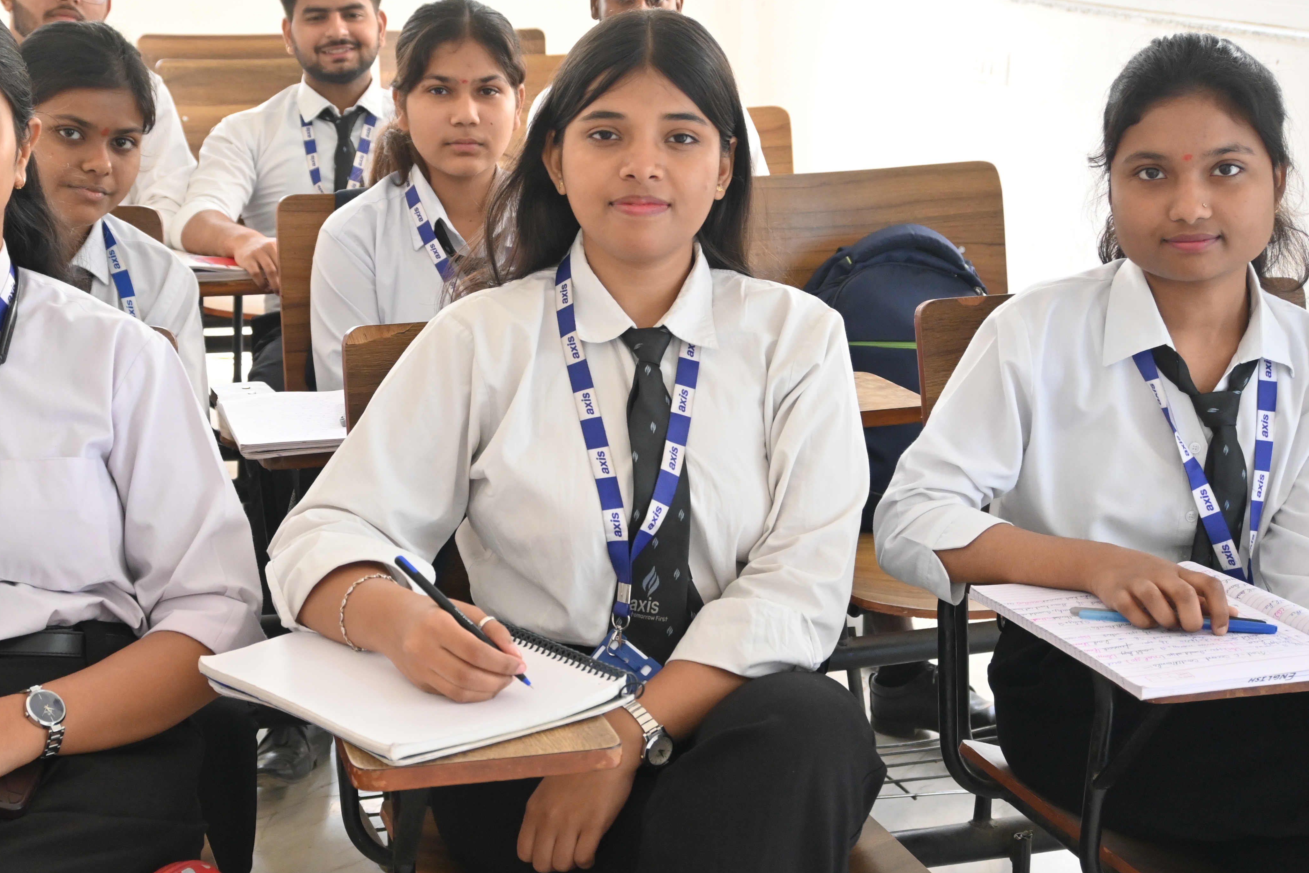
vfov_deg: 23.8
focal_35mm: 57
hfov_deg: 34.9
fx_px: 2072
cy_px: 404
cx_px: 519
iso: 1400
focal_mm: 28
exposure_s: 1/125
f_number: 4.5
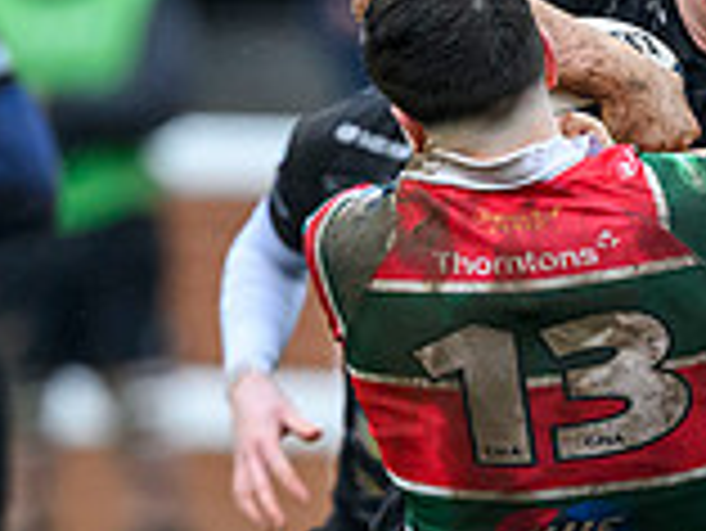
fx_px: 40964
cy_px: 928
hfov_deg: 1.0
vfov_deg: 0.7
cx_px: 719
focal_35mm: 2007
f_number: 3.5
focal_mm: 400
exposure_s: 1/2000
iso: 3200
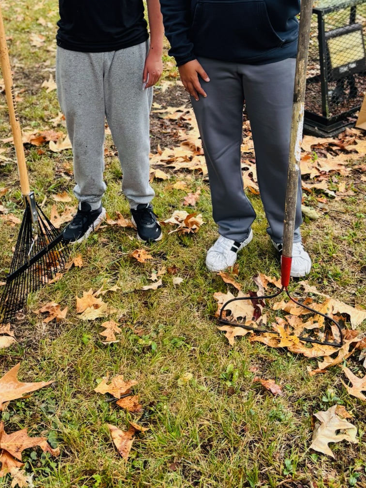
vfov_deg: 34.8
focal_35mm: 53
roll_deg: -0.7
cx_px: 155
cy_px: 86
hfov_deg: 27.5
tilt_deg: -19.3
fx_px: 747
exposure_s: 1/121
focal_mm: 5.96
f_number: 1.6
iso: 125
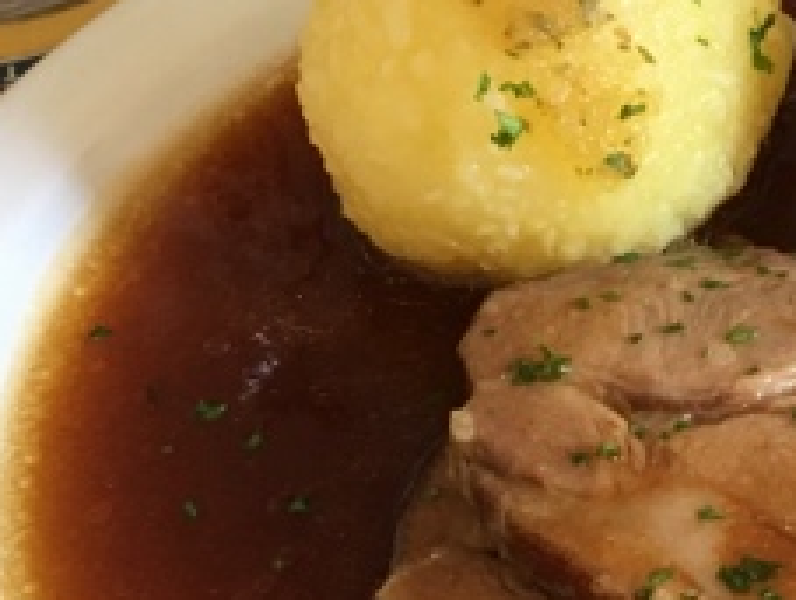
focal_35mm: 102
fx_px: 2349
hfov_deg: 18.7
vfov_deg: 14.5
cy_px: 407
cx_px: 814
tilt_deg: -45.9
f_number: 2.2
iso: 64
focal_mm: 4.15
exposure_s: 1/33
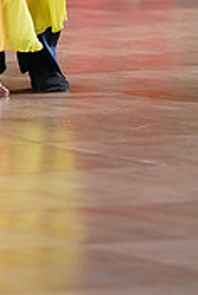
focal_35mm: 658
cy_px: -144
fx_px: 5407
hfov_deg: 2.1
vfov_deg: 3.1
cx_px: 21
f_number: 2.8
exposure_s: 1/400
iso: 2500
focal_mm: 200
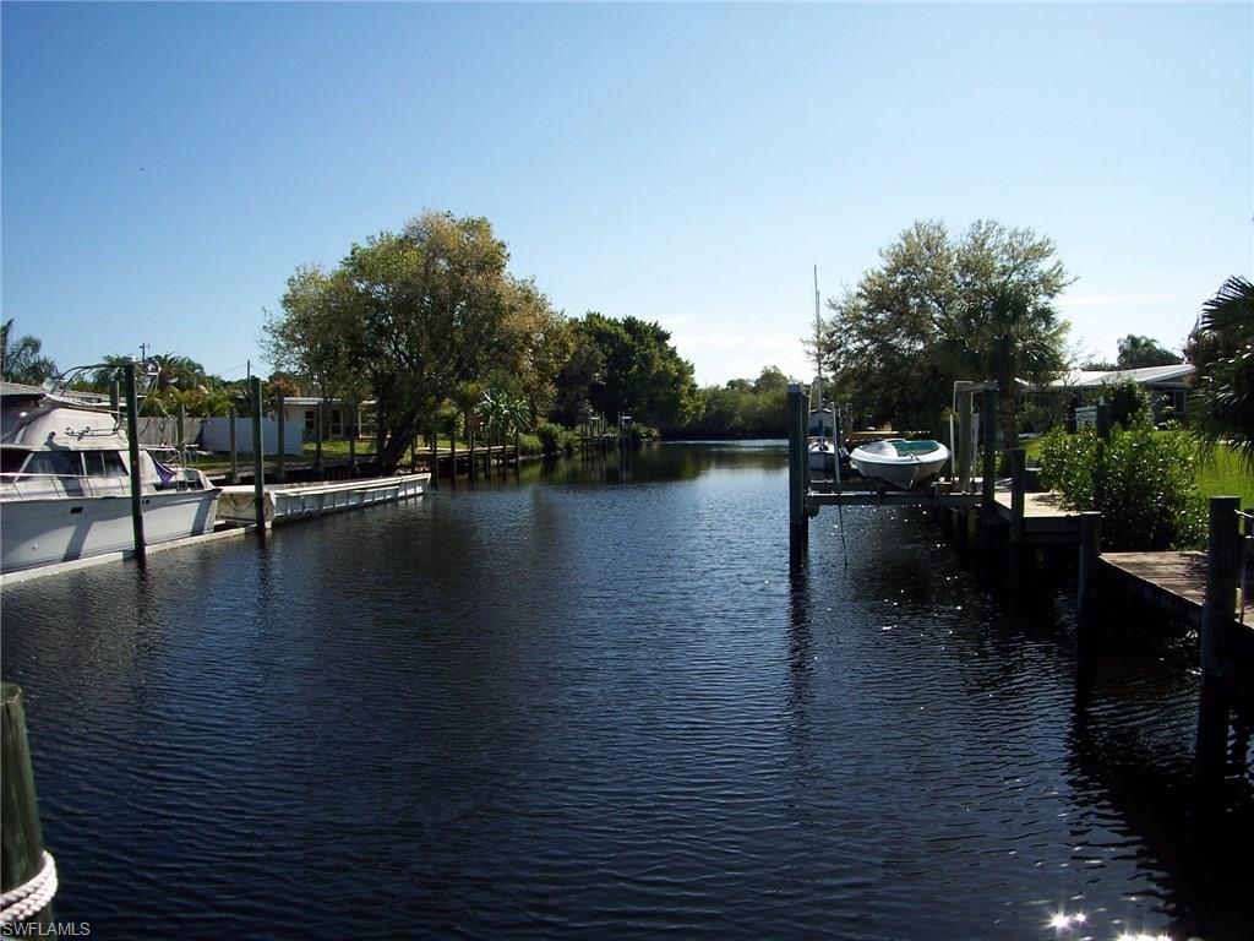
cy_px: 470
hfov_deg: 47.9
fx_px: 1413
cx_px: 627
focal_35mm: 39
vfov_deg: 36.8
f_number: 4
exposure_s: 1/1000
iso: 100
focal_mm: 8
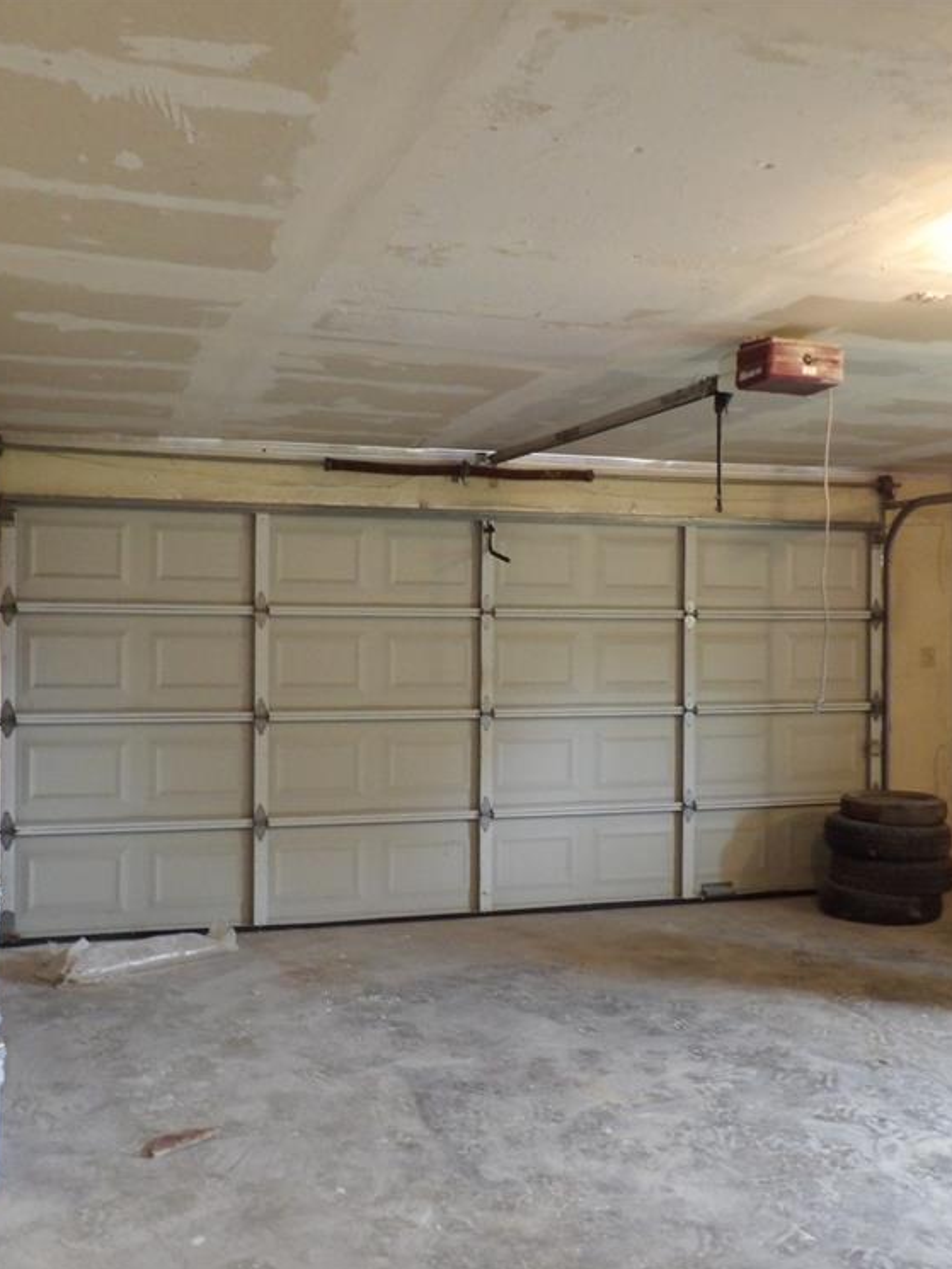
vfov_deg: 55.3
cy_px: 649
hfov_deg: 42.9
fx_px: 1210
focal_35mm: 33
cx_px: 443
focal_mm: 4.3
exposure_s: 1/17
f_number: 3.2
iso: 442
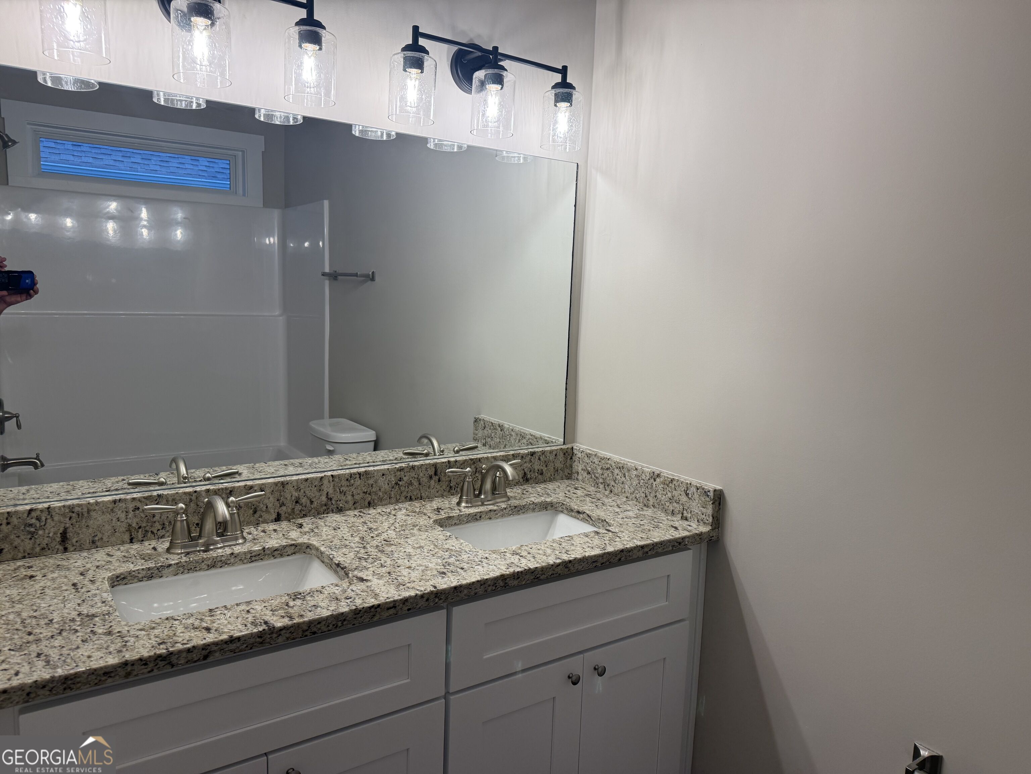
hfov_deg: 71.6
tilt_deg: -6.1
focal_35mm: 24
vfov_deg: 56.8
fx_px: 715
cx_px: 516
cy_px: 387
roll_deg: -1.6
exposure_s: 1/279
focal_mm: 6.76
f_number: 1.78
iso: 100
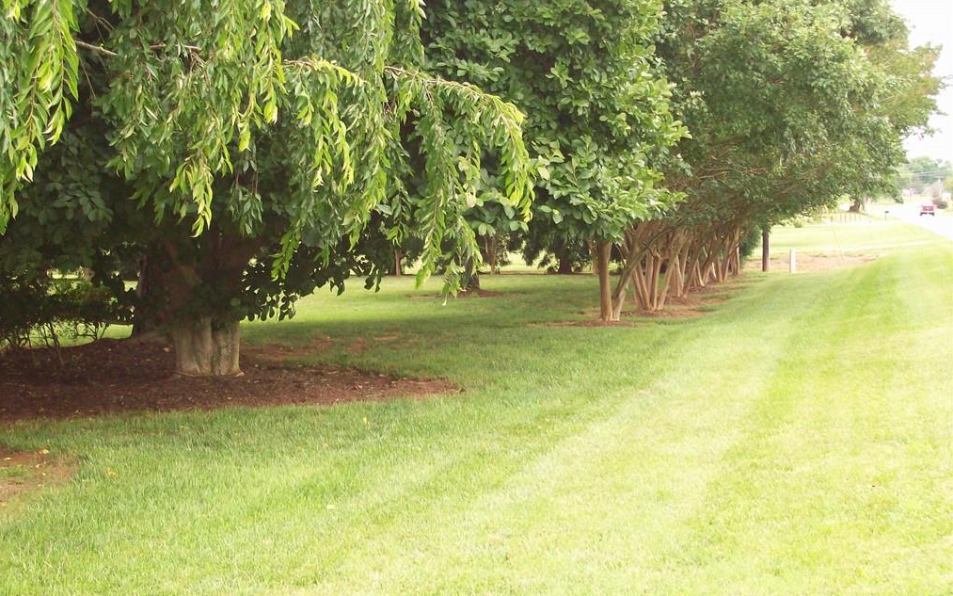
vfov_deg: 21.6
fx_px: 1558
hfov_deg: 34.0
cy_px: 263
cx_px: 472
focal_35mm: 60
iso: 200
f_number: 3.4
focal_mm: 9.4
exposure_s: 1/176
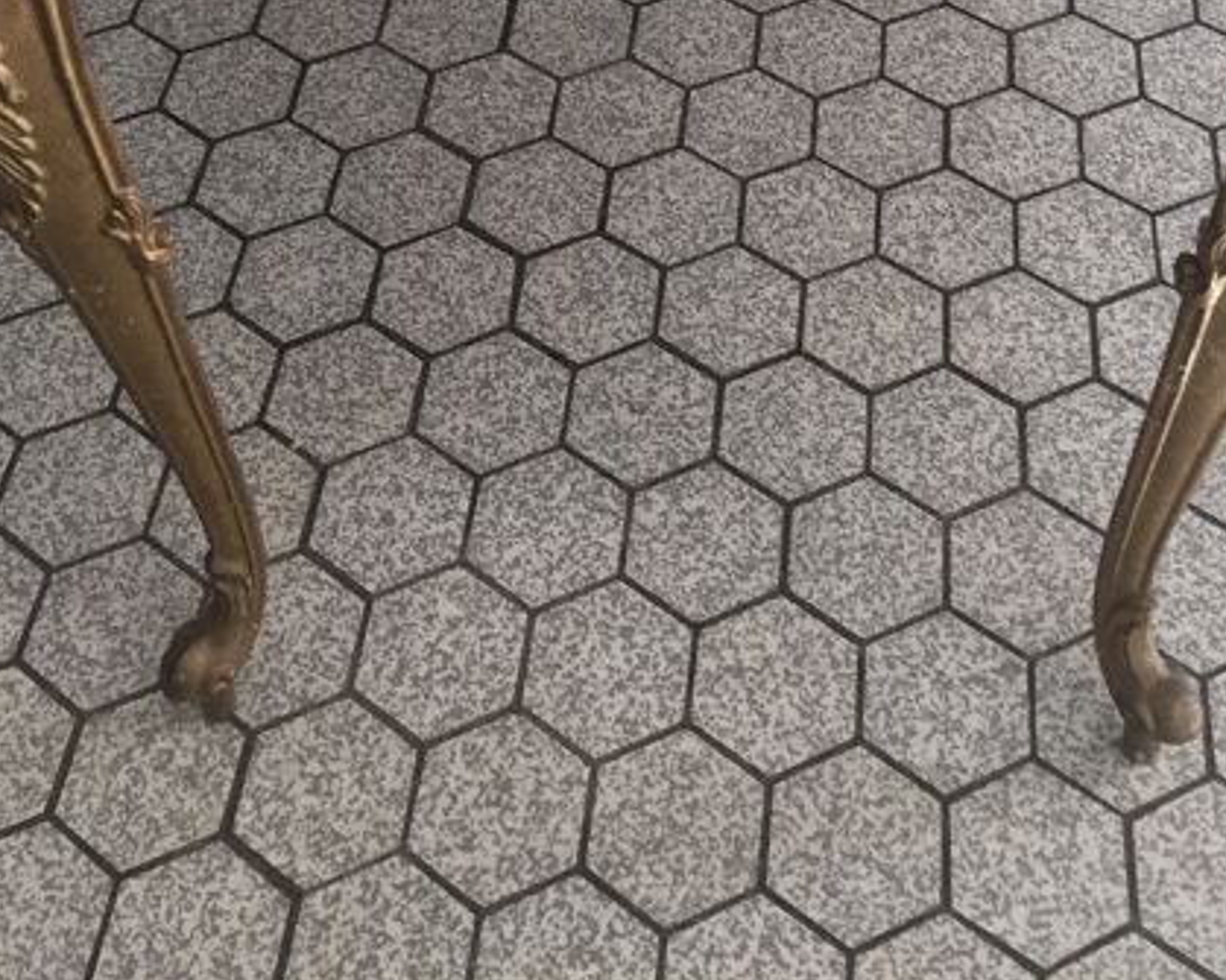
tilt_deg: -38.7
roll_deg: +1.0
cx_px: 691
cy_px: -176
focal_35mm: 54
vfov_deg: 25.4
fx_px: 1959
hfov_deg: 34.7
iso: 100
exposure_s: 1/33
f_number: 2.2
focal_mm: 4.15
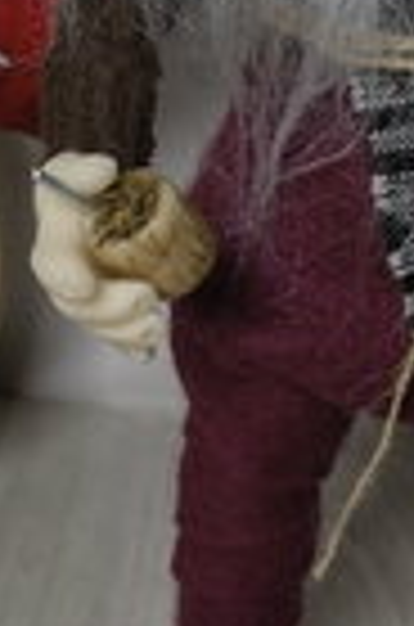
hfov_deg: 14.0
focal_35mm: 96
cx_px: 382
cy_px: 232
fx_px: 1664
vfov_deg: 21.2
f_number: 1.8
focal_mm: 5.56
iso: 144
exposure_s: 1/100
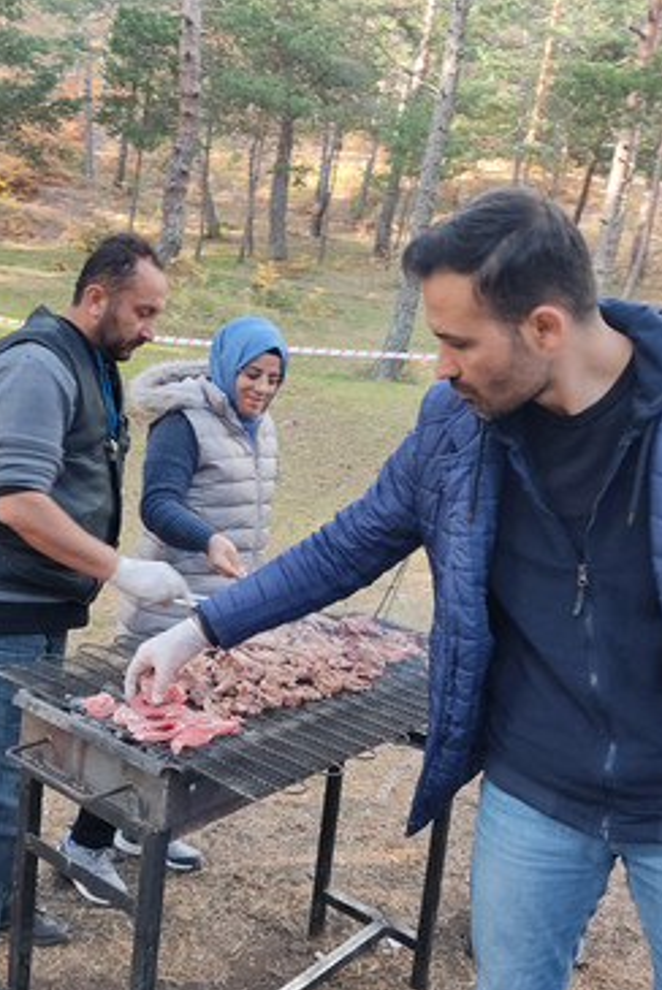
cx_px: 190
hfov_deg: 35.4
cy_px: 500
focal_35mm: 37
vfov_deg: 51.8
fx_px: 1019
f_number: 1.79
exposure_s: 1/33
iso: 112
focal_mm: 4.74
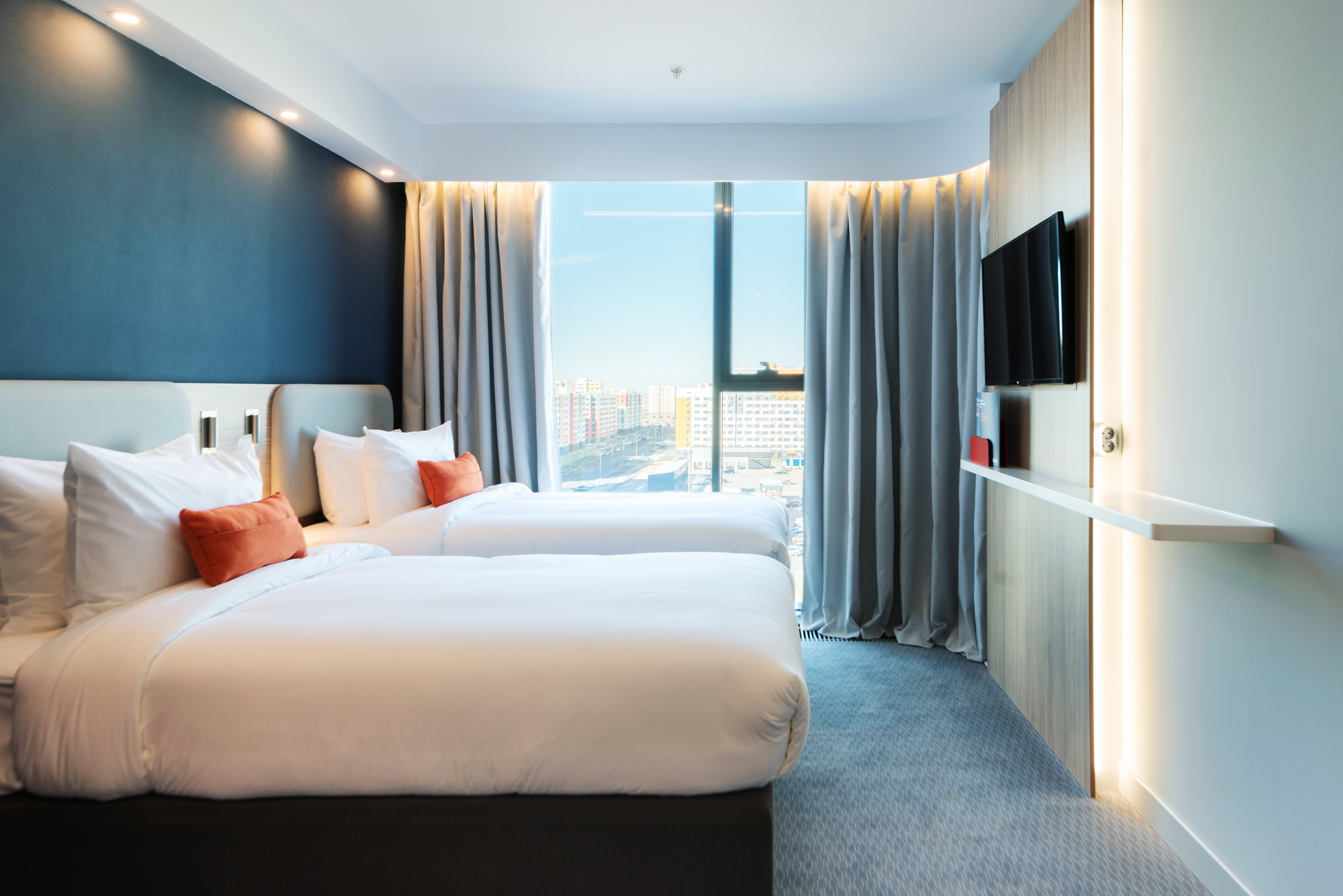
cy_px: 448
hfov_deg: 81.2
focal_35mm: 21
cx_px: 672
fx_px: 784
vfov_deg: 59.5
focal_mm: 21
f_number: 8
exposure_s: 1/10
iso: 200
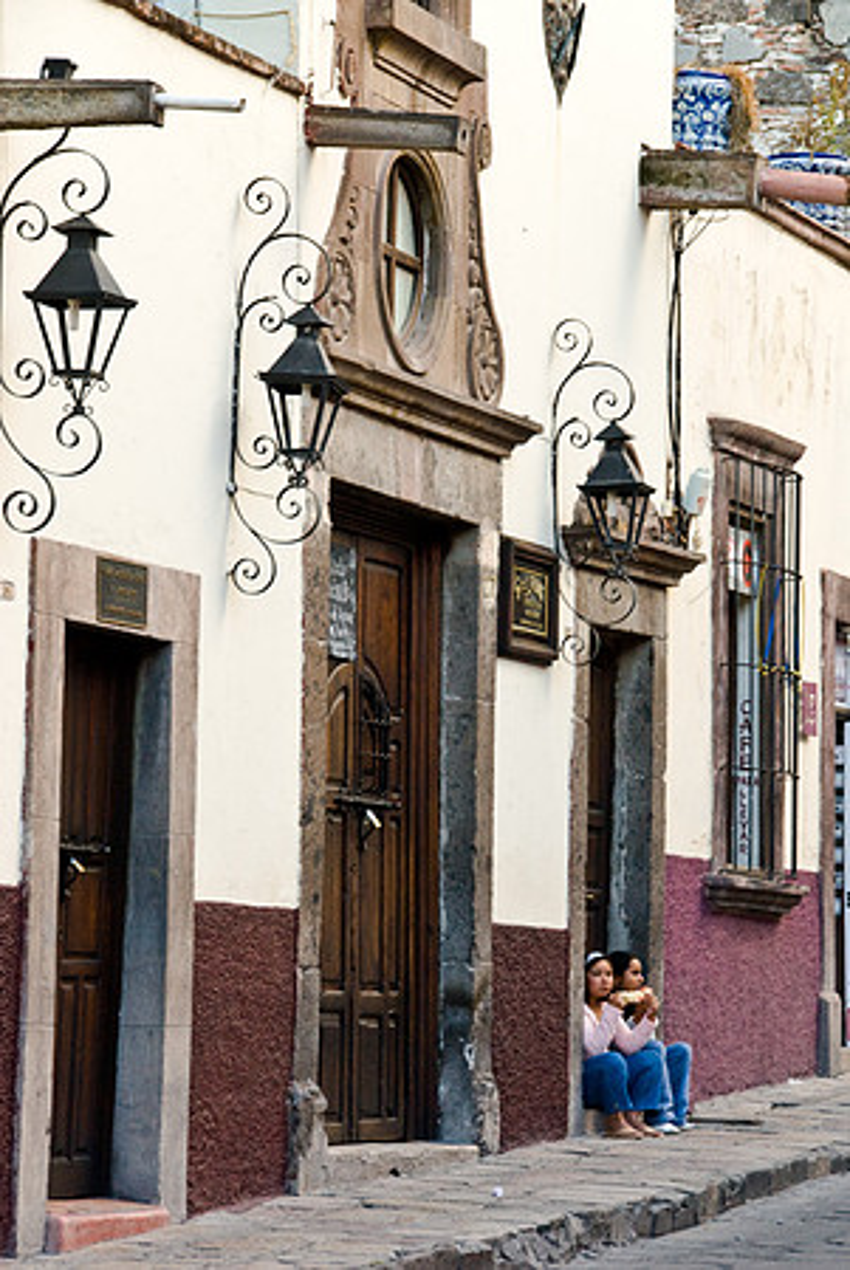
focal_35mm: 142
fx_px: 5035
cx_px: 425
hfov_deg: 9.6
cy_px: 635
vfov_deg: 14.4
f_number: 11
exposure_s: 1/20
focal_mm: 95
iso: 400
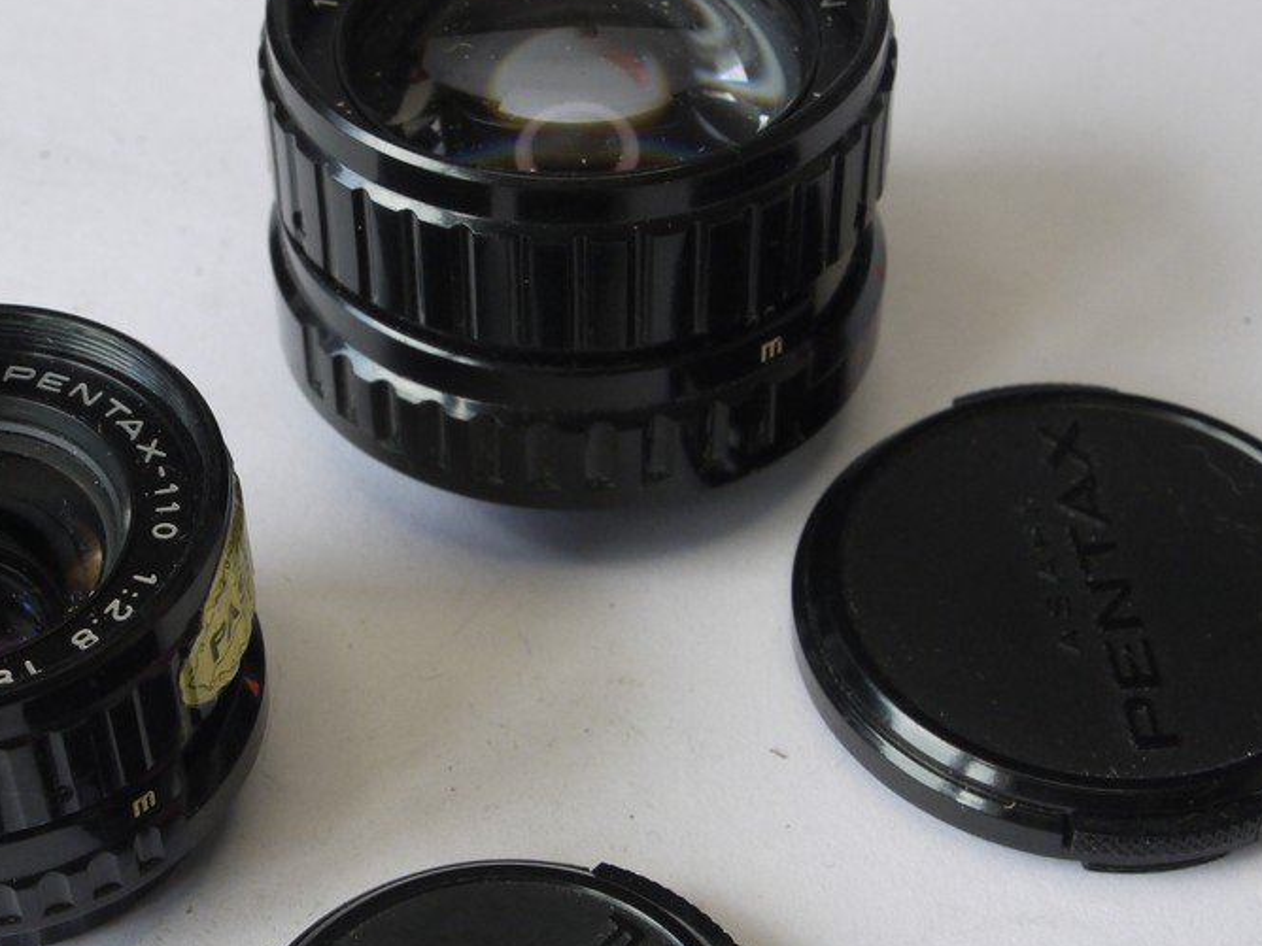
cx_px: 516
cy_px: 549
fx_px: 2880
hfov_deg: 24.7
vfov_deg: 18.6
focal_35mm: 79
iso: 400
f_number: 10
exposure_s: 1/25
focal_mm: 22
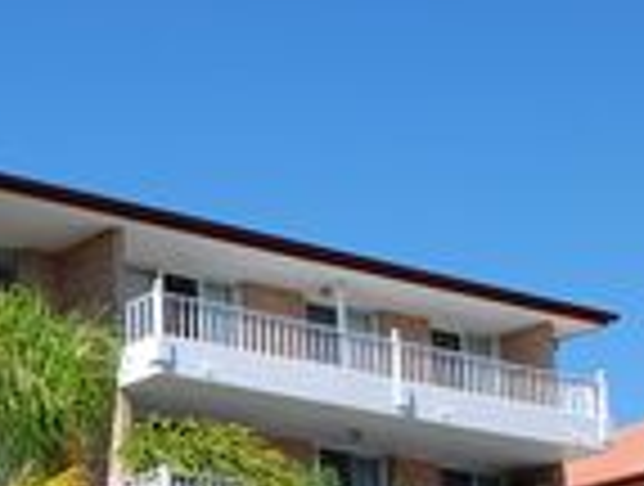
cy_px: 587
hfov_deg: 17.1
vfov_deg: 13.9
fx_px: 1940
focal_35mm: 104
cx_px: -315
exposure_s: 1/160
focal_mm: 22
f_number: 7.1
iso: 100
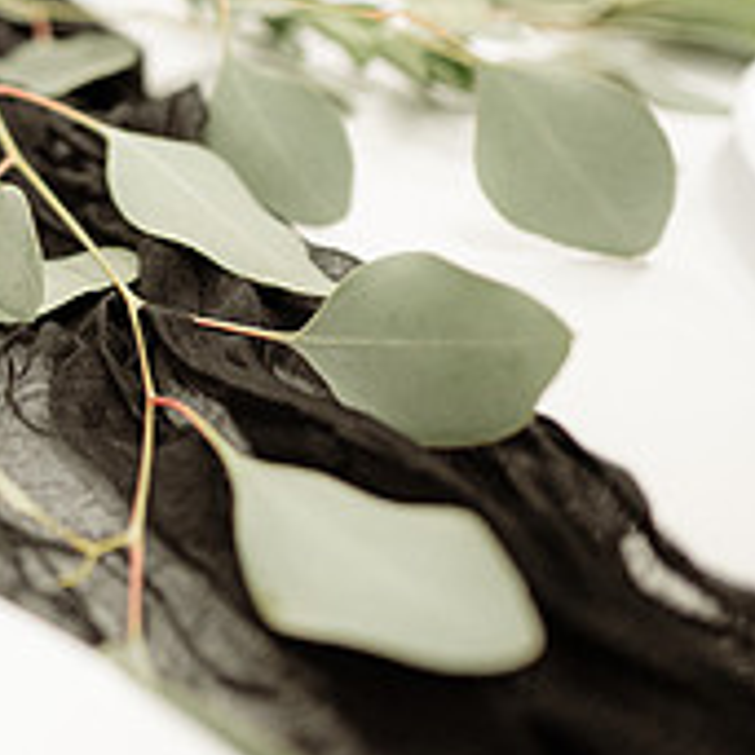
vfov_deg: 23.9
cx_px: -358
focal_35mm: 69
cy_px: -7
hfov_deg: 21.3
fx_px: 1703
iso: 2000
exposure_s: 1/400
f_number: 2.2
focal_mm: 24
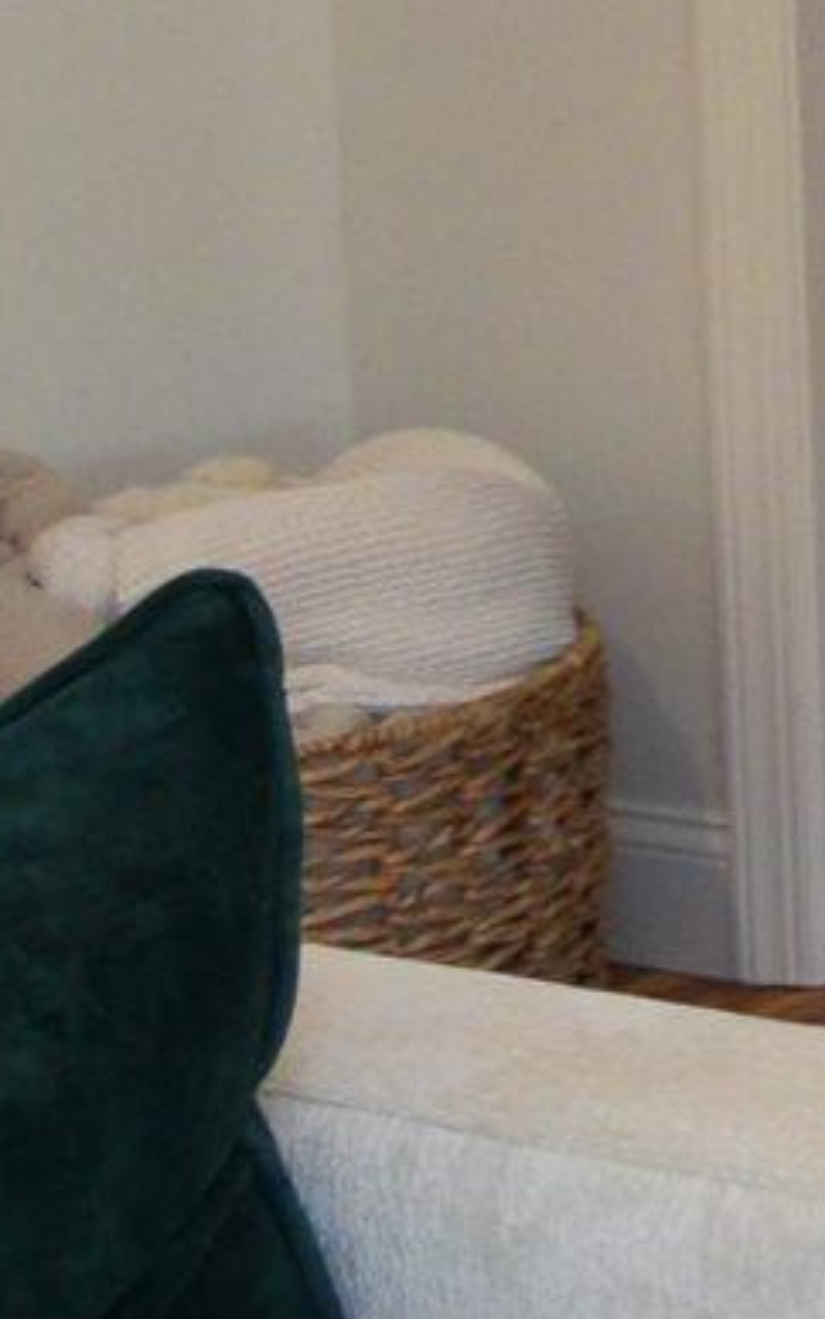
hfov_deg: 4.0
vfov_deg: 7.1
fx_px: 10465
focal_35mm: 291
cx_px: 4227
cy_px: -665
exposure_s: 1/60
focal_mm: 24
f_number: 4
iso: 500
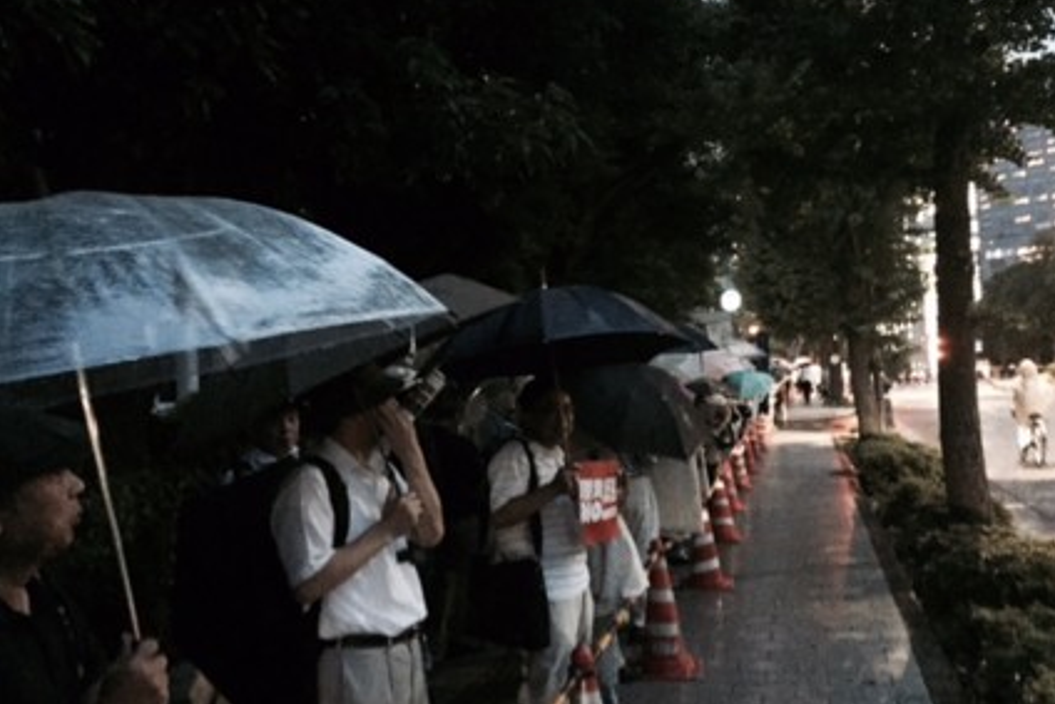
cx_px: 518
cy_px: 348
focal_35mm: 32
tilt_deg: +5.1
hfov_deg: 58.7
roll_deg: +4.2
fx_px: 938
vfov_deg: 41.1
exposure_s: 1/15
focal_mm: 4.15
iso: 1600
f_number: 2.2
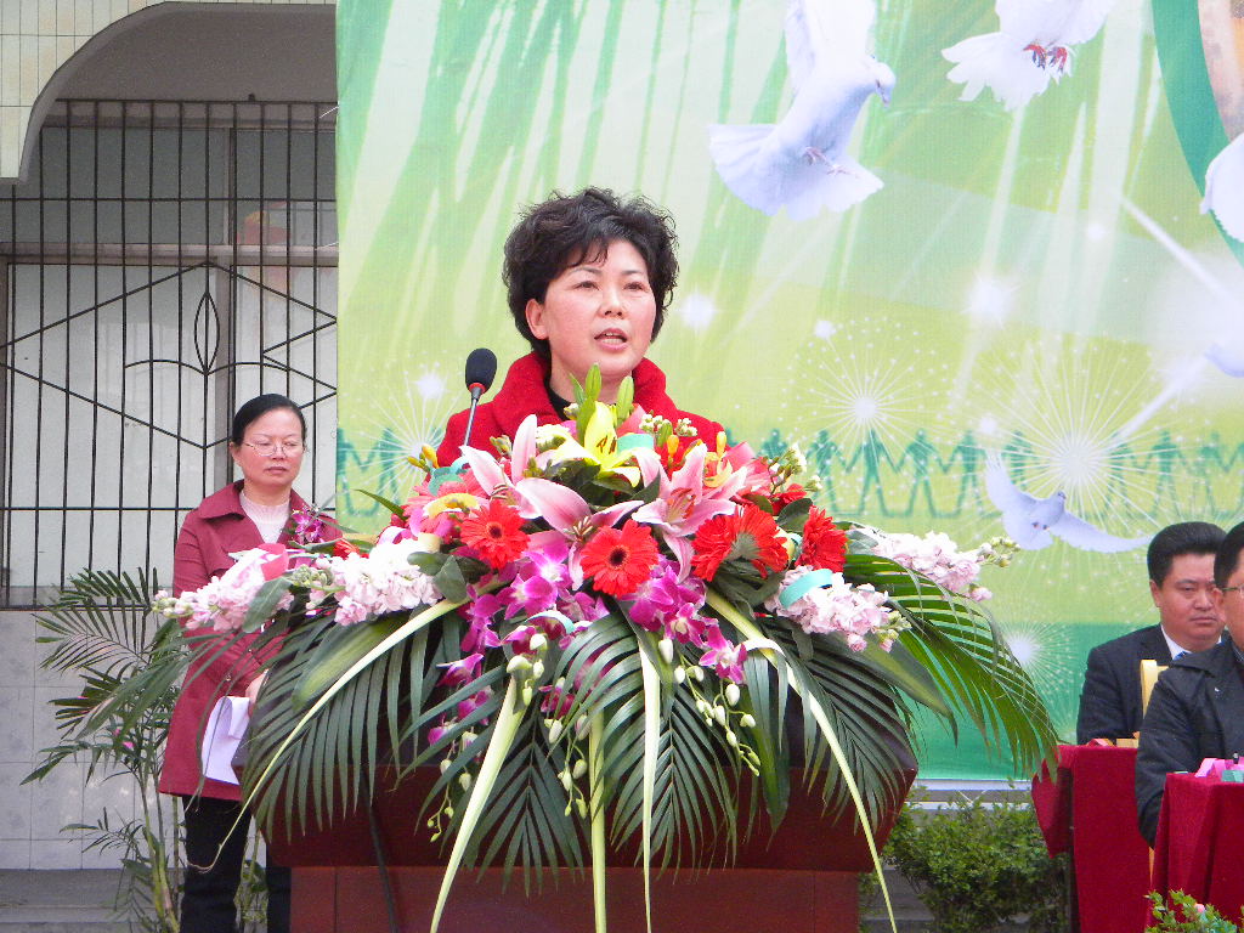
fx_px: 3162
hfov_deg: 22.3
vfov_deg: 16.8
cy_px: 466
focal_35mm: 88
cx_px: 622
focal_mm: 16
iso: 359
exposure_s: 1/500
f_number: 4.5
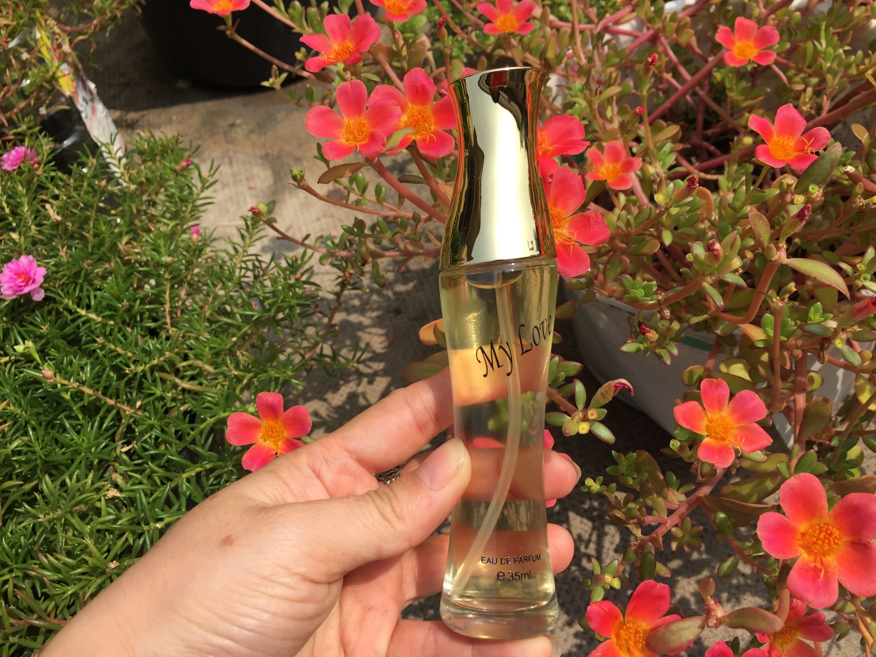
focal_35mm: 29
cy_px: 328
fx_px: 734
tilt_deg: -46.8
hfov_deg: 61.7
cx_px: 438
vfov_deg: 48.2
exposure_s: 1/2083
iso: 32
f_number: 2.2
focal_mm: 4.15
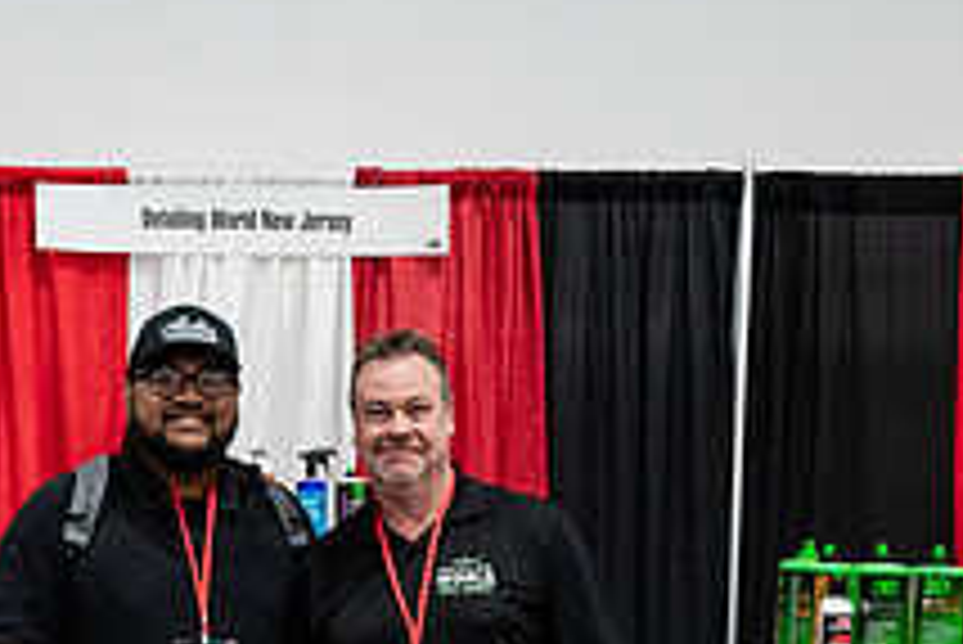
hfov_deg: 29.2
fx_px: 1820
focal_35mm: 68
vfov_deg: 18.9
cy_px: 788
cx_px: 241
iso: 2500
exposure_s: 1/200
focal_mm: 24
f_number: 3.2
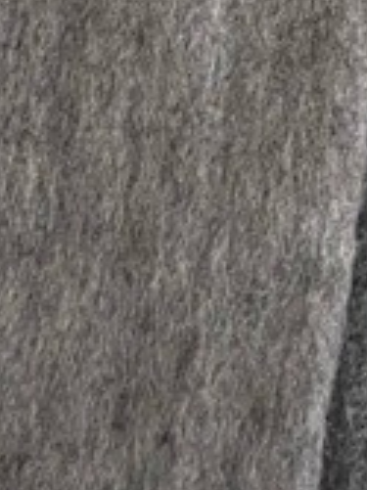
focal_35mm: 150
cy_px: -851
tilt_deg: -70.9
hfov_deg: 9.8
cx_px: 385
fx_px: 2123
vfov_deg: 10.4
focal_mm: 5.1
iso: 320
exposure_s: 1/60
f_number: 1.6
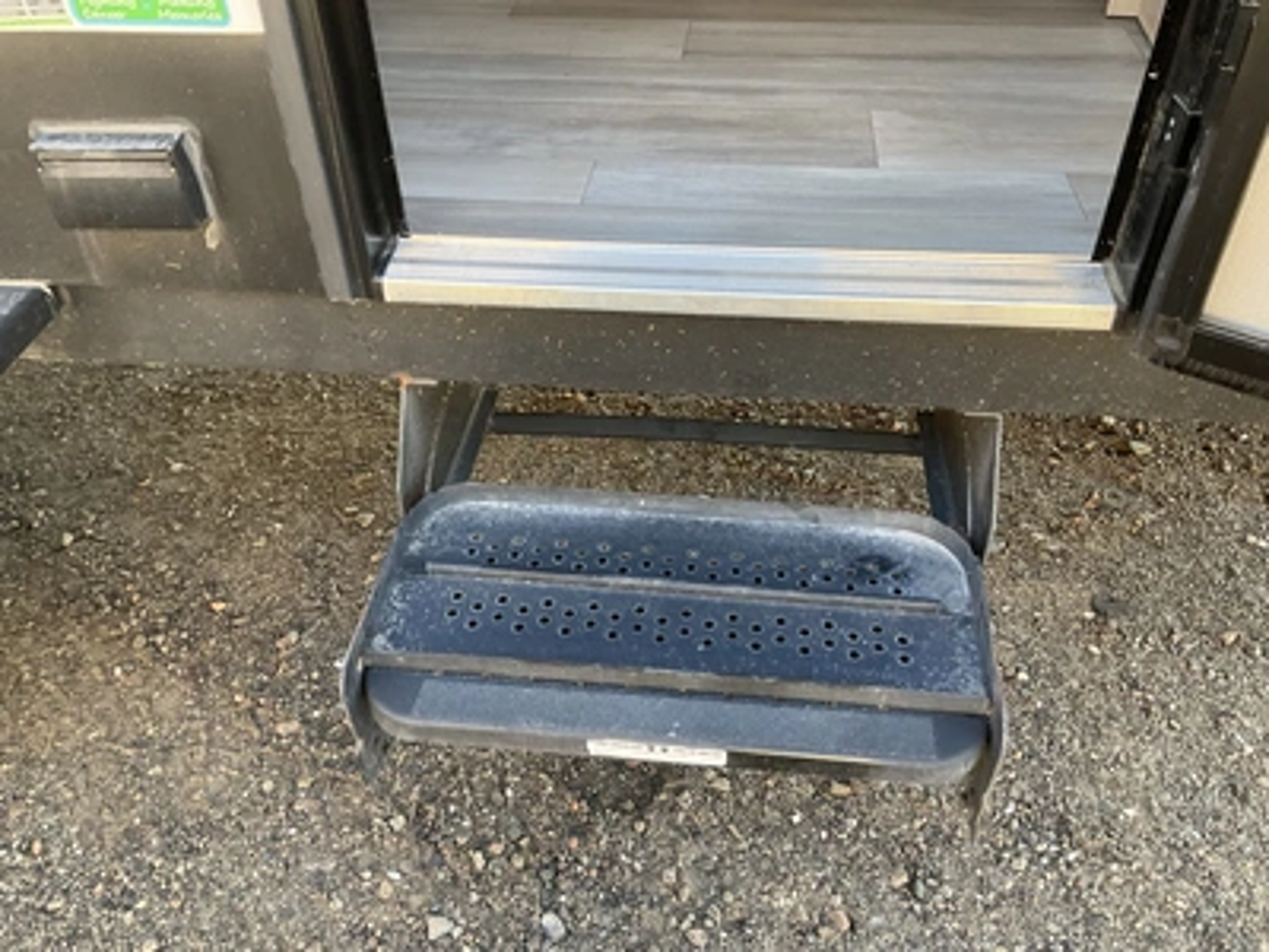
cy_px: 476
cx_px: 634
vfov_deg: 48.2
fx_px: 1063
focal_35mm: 29
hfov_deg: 61.7
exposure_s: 1/122
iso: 64
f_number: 1.8
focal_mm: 3
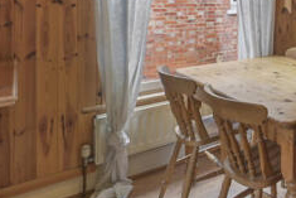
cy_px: -6
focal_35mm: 39
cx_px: 368
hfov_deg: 36.3
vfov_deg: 31.3
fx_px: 321
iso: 200
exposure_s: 2
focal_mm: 14
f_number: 16
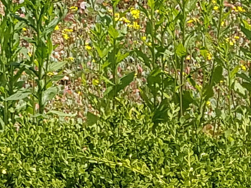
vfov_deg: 7.4
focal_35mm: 190
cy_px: -216
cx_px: -229
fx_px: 1378
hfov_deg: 9.8
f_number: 1.7
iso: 50
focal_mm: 4.2
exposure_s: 1/2048
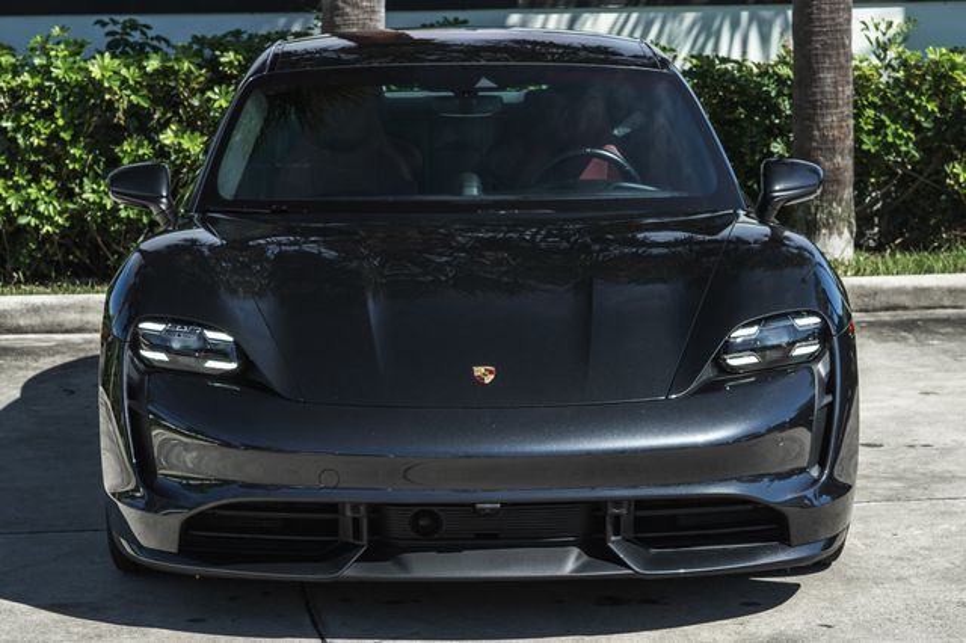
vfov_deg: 12.4
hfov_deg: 18.5
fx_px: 2959
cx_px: 478
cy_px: 359
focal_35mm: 110
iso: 100
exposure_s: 1/100
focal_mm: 78
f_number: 8
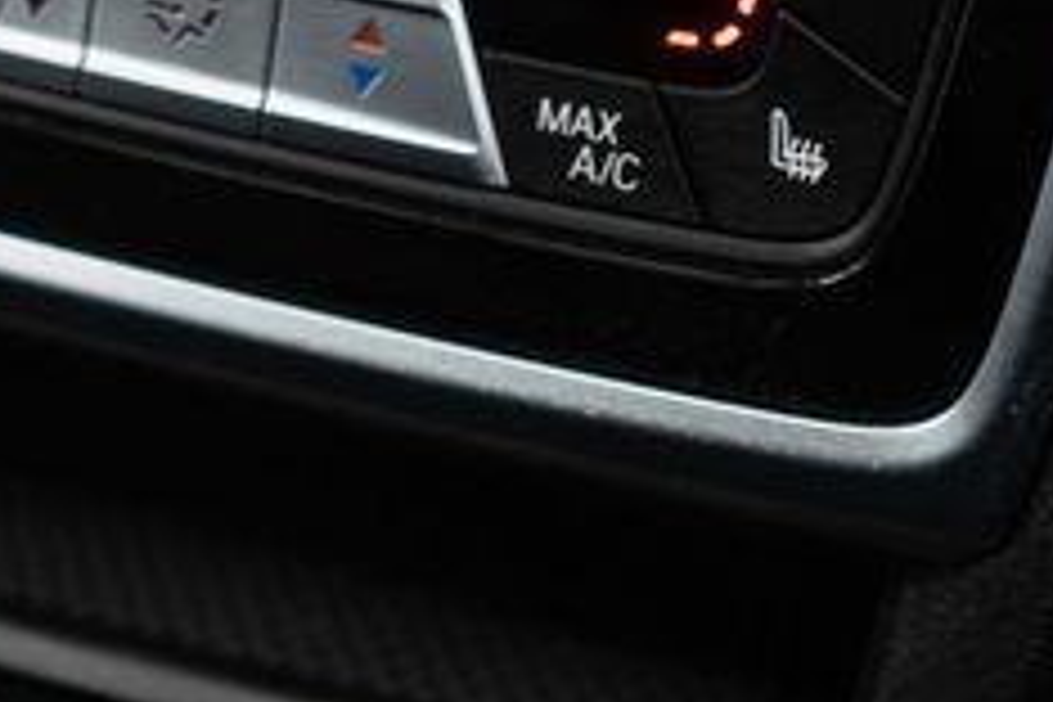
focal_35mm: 115
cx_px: 225
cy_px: -169
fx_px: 3363
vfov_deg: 11.6
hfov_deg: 17.7
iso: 640
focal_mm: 28
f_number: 3.2
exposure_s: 1/40
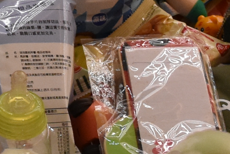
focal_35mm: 203
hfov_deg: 10.1
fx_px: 1297
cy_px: -66
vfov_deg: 6.7
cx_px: 7
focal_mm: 18
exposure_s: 1/100
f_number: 5
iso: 1600
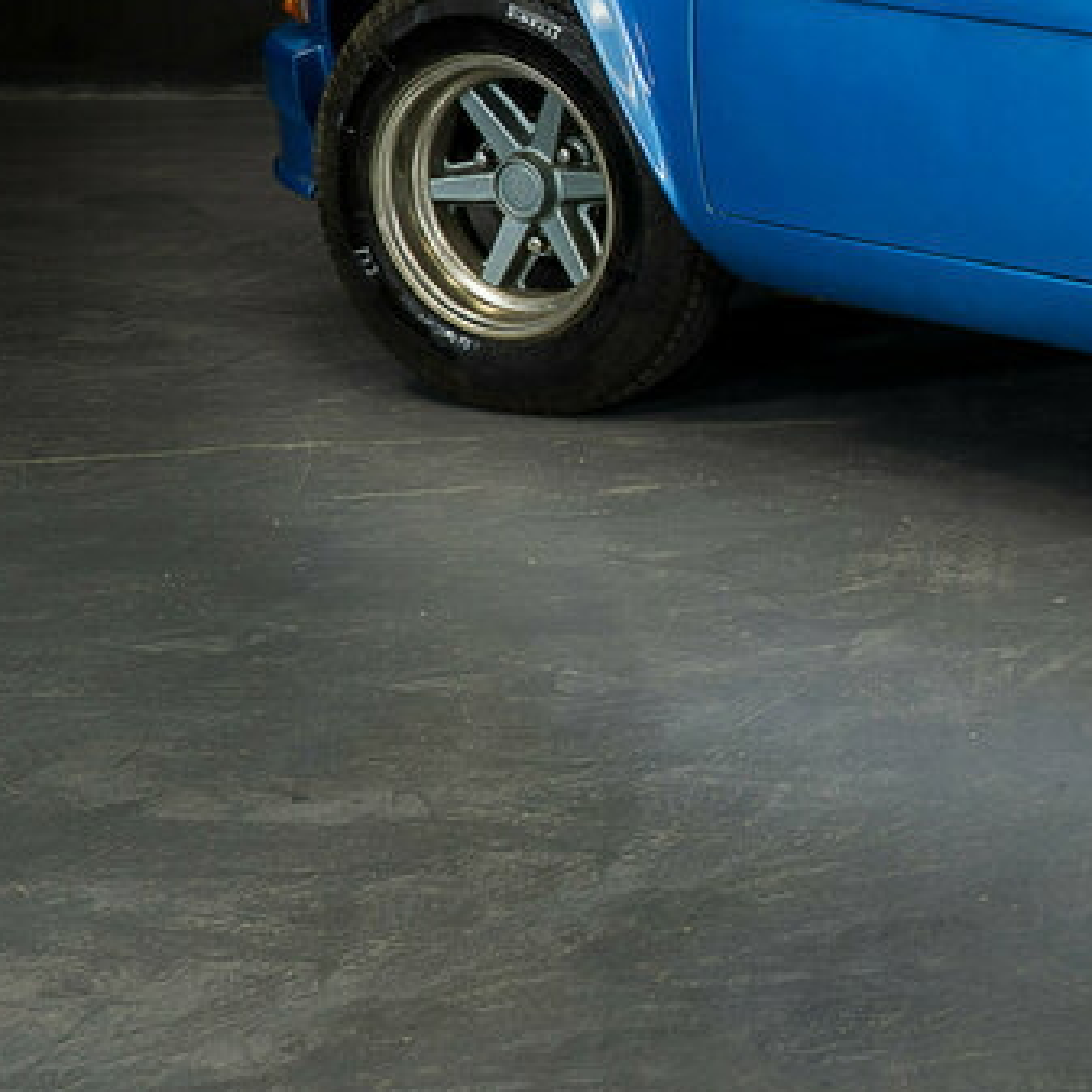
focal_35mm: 124
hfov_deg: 13.2
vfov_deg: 14.0
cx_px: 1717
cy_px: 178
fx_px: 4426
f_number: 9
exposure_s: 1/2
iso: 250
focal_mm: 41
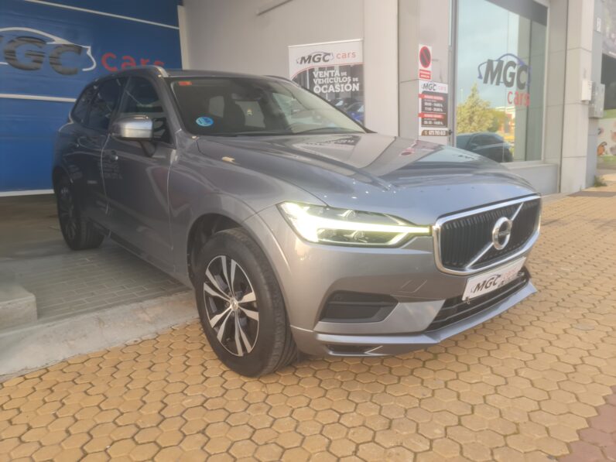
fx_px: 445
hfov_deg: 69.4
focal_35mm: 25
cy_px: 231
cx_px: 308
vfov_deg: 54.9
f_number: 1.8
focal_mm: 7
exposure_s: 1/100
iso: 50
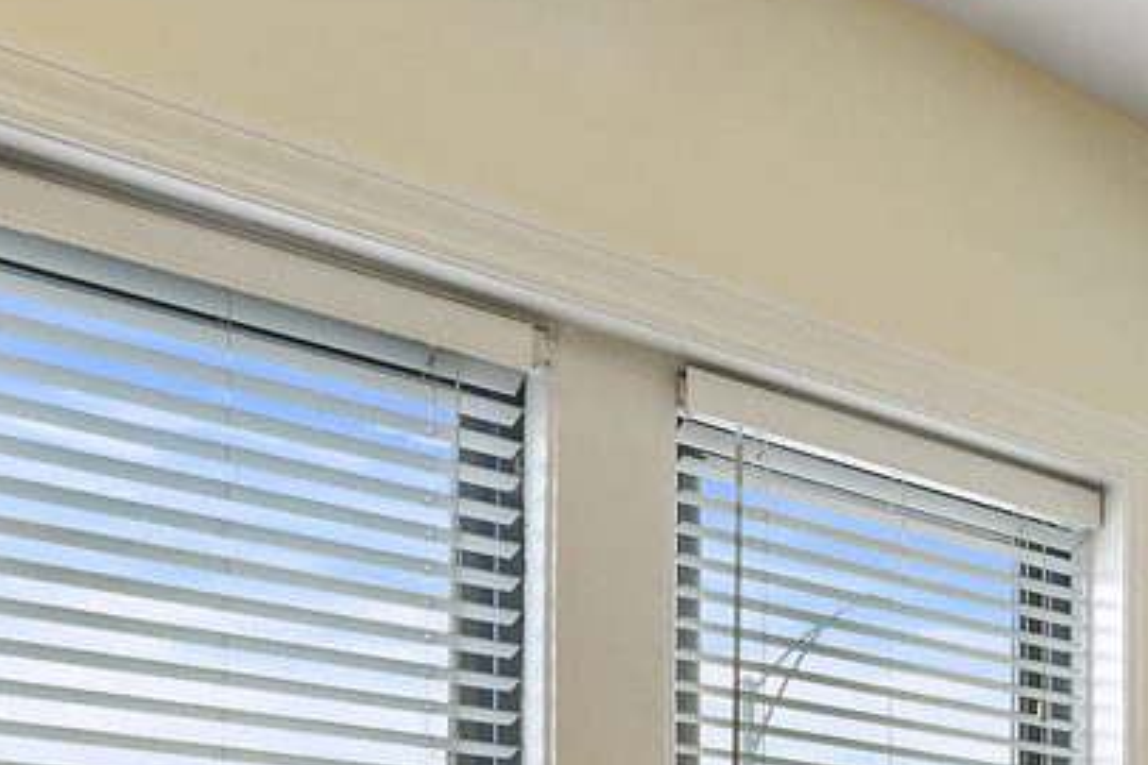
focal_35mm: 48
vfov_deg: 24.1
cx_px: 1858
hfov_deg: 25.6
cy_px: 1034
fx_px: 1531
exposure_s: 1/1.25
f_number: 18
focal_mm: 12
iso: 320
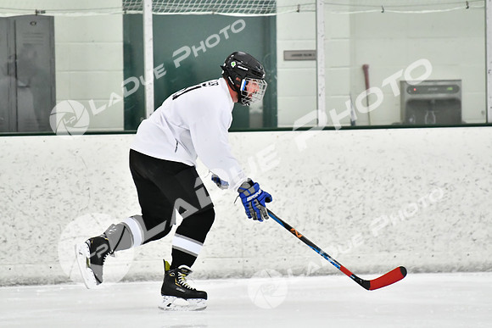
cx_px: 246
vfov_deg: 4.8
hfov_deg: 7.2
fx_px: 3896
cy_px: 164
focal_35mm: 285
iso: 5000
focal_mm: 190
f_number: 2.8
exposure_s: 1/1250
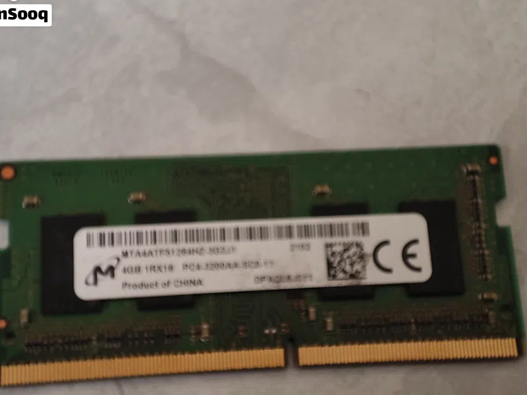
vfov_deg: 24.4
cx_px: 268
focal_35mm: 60
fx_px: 913
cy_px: 208
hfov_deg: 32.2
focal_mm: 4.1
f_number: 2.4
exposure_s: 1/25
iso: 377
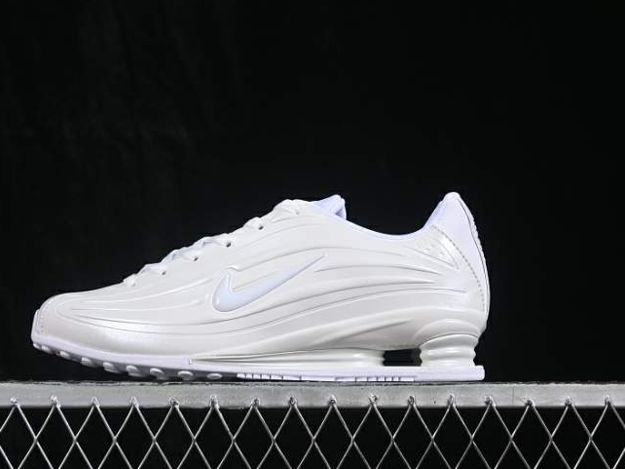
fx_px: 1480
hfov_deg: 23.8
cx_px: 272
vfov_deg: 18.0
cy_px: 235
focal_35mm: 82
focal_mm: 50
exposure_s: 1/100
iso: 160
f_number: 8
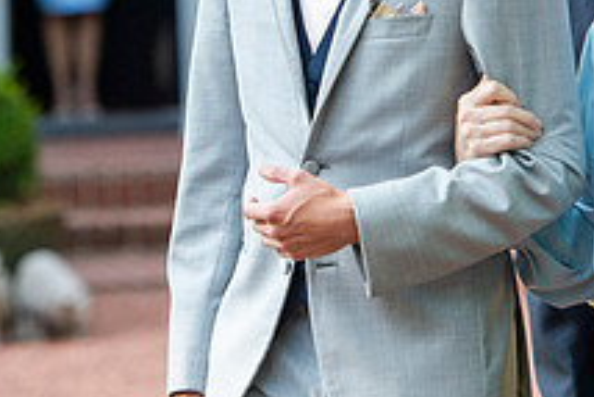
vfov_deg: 3.6
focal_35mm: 379
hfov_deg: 5.4
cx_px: 450
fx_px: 6258
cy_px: -89
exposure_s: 1/1000
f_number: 3.5
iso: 400
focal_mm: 140
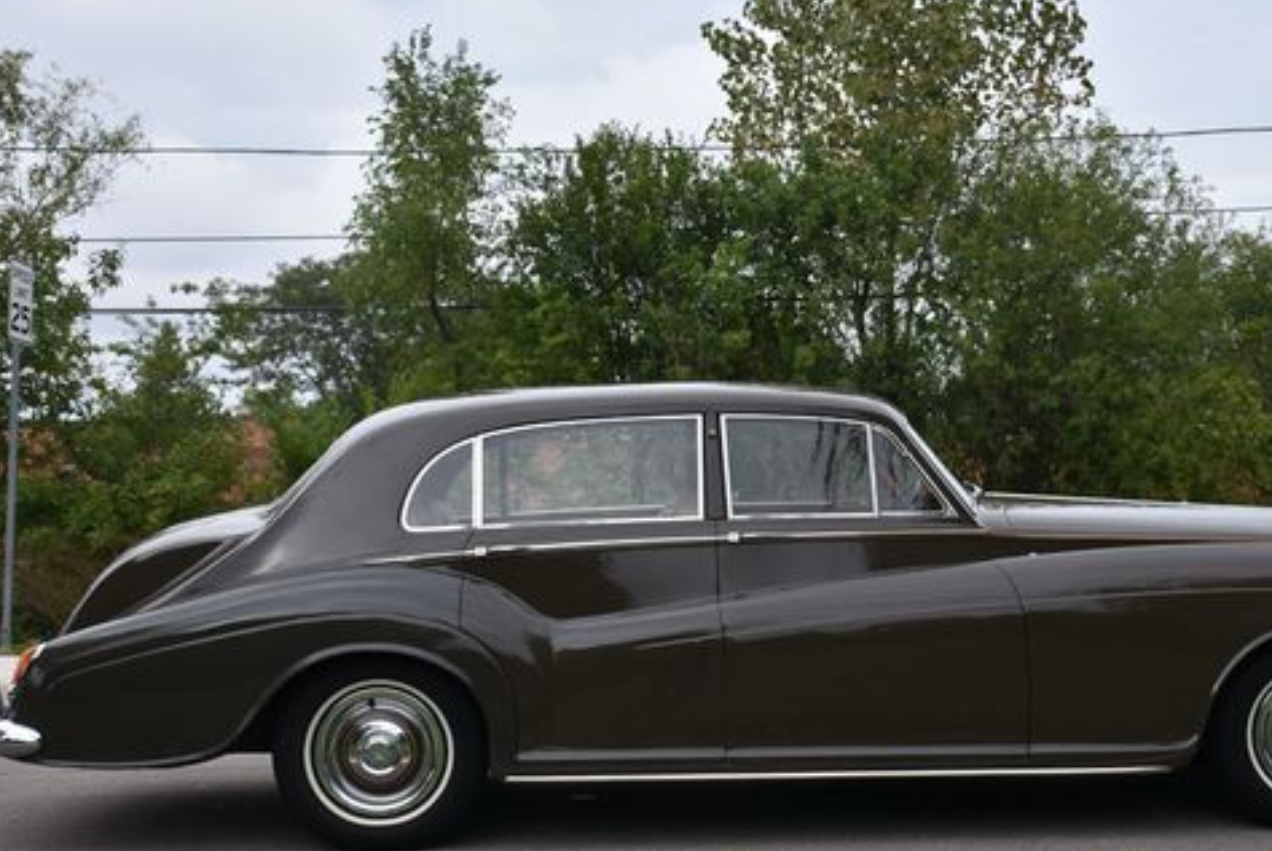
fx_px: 1934
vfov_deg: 24.8
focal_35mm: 55
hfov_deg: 36.3
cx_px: 759
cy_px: 499
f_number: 5.6
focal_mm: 27
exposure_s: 1/250
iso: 100
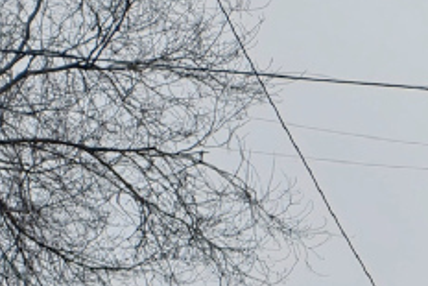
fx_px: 1594
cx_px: 1135
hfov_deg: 11.5
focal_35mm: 134
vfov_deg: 9.5
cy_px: 591
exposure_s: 1/2625
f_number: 1.57
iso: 72
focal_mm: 6.54
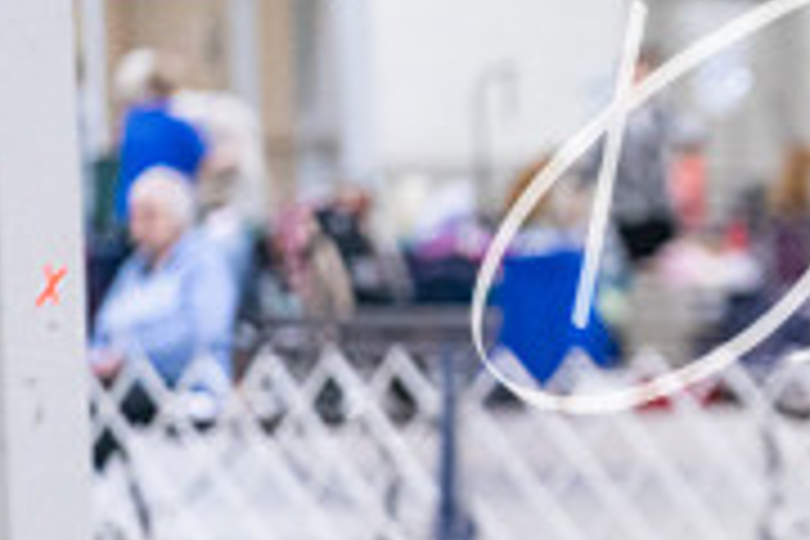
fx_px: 12307
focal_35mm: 547
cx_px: 1125
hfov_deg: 3.8
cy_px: 493
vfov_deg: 2.5
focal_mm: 170
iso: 6400
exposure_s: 1/250
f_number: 2.8
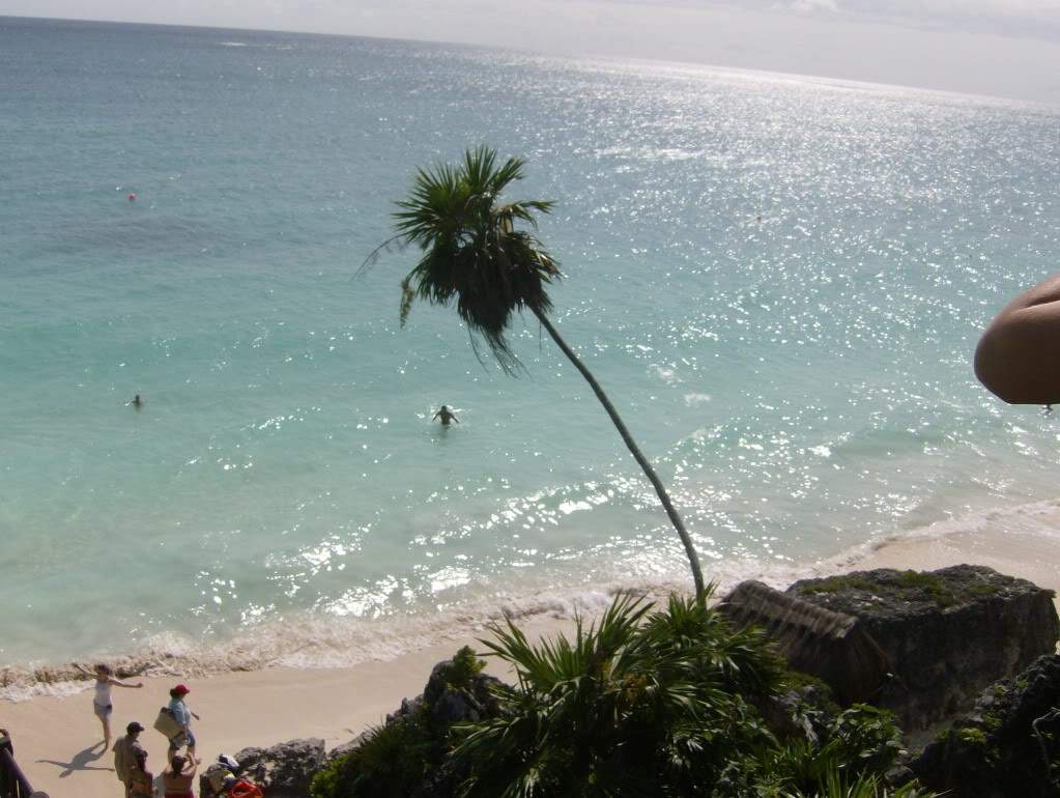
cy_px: 399
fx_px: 1104
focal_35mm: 36
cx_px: 530
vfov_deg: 39.7
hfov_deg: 51.3
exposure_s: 1/2000
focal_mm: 6
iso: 100
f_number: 4.7
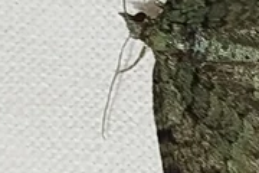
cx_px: 315
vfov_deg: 4.2
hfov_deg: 6.3
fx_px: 2338
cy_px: 68
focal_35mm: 325
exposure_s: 1/50
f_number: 1.7
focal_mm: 5.31
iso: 80
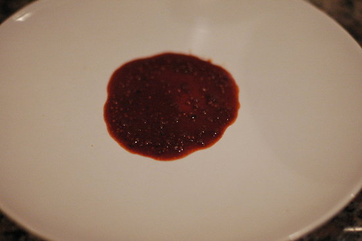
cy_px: 120
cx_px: 181
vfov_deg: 18.2
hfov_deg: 27.0
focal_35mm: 75
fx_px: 754
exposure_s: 1/640
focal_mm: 50
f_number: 1.4
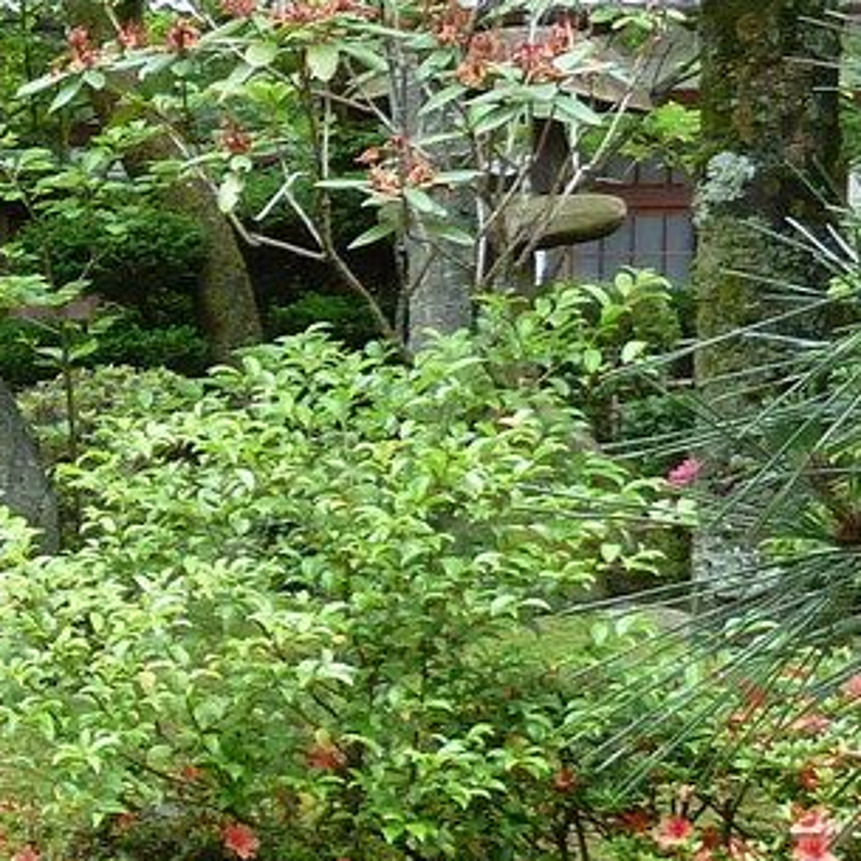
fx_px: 3264
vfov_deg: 15.0
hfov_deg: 12.6
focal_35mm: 116
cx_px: -1033
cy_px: 474
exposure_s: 1/40
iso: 80
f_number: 3.3
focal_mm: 4.1
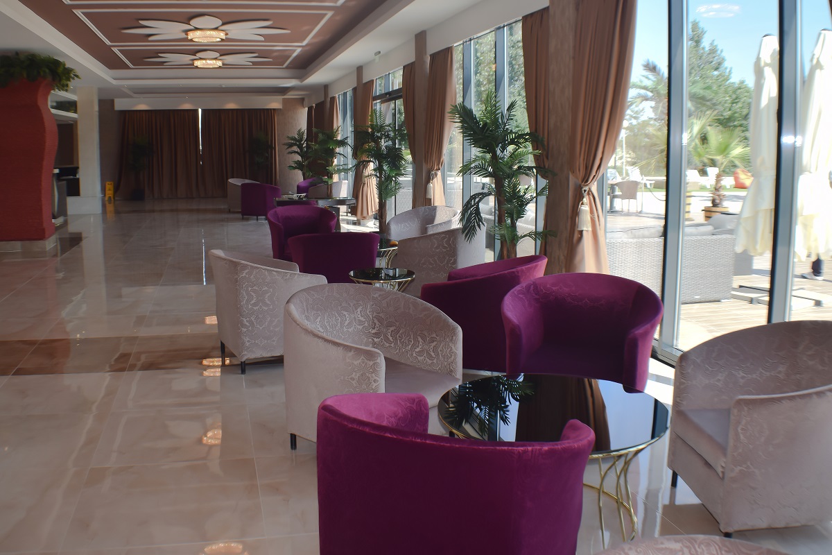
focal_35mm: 38
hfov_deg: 51.3
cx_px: 416
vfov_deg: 35.5
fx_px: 867
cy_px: 278
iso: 180
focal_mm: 25
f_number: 5.6
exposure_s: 1/125
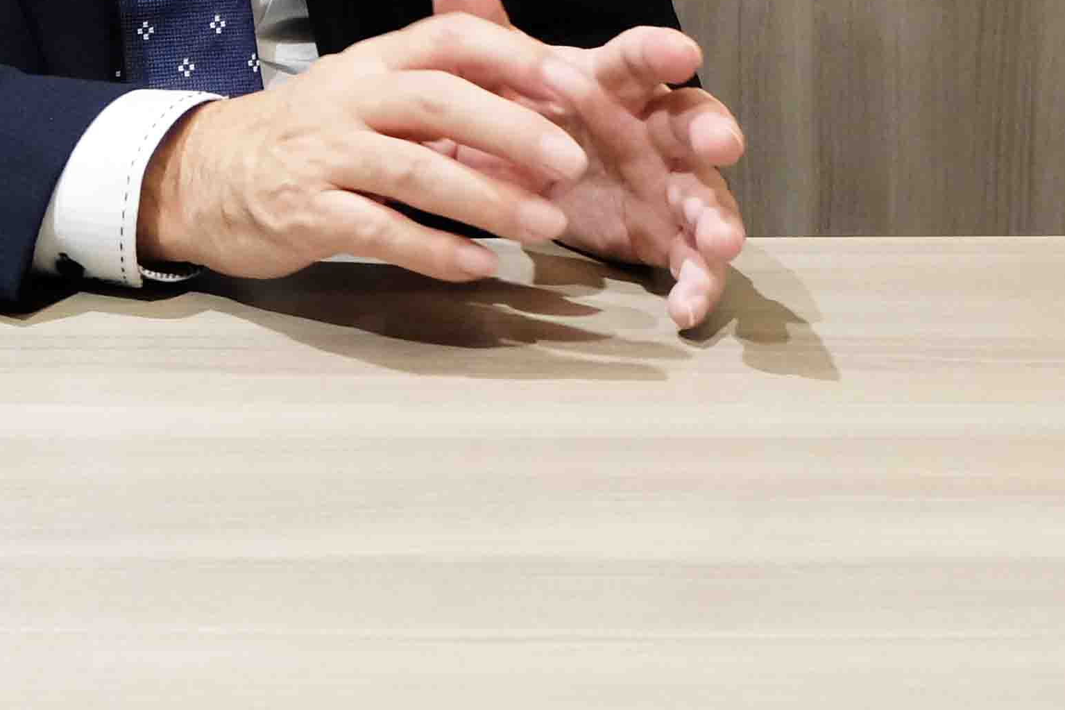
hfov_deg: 15.8
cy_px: -409
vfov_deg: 10.2
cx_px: 282
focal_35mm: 129
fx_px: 3816
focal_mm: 22.2
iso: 1000
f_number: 4
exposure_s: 1/60
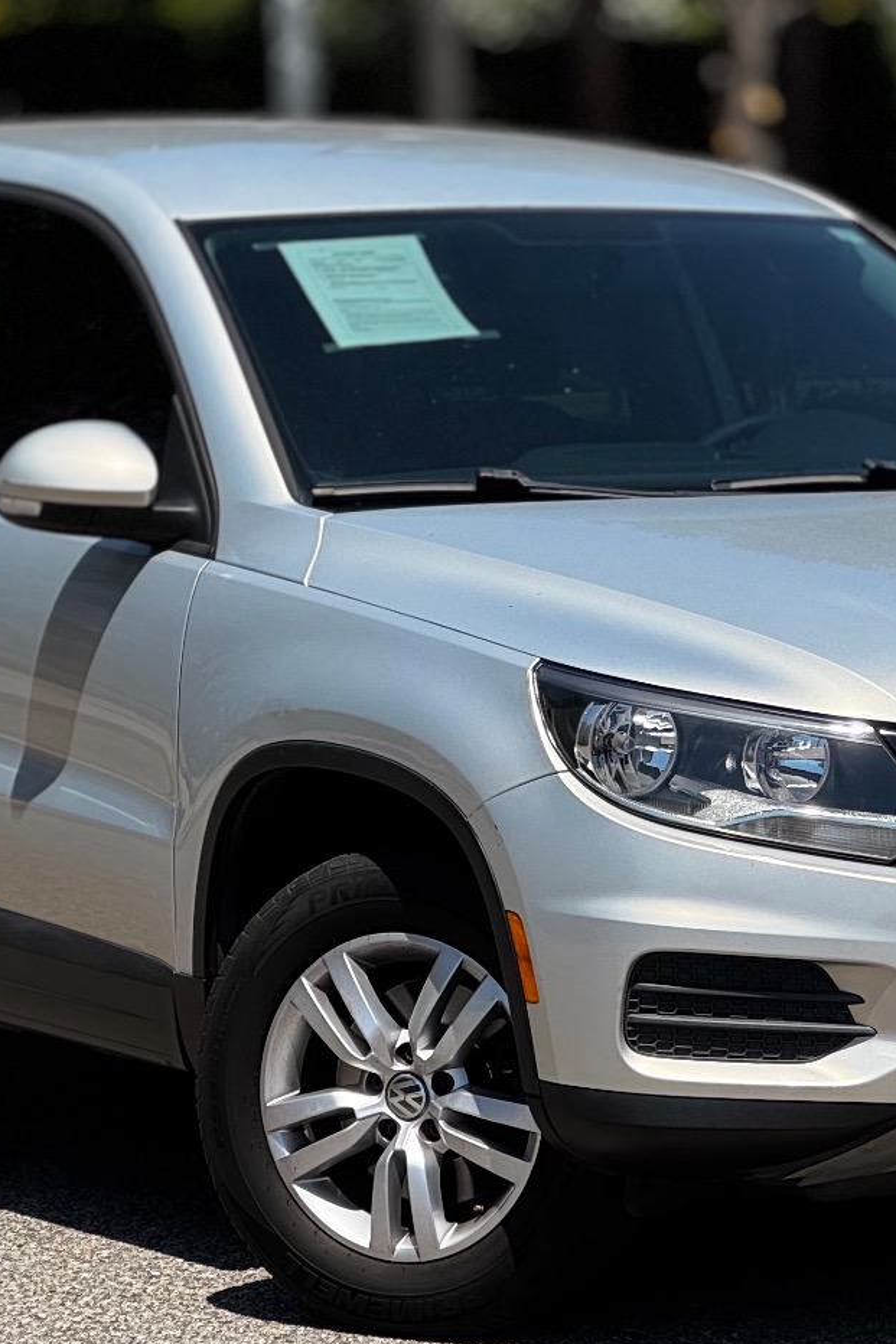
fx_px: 6162
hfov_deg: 8.3
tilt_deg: -4.9
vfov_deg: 12.5
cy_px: 748
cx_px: 563
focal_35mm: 165
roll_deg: +1.9
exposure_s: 1/847
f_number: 2.8
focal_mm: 9
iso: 25
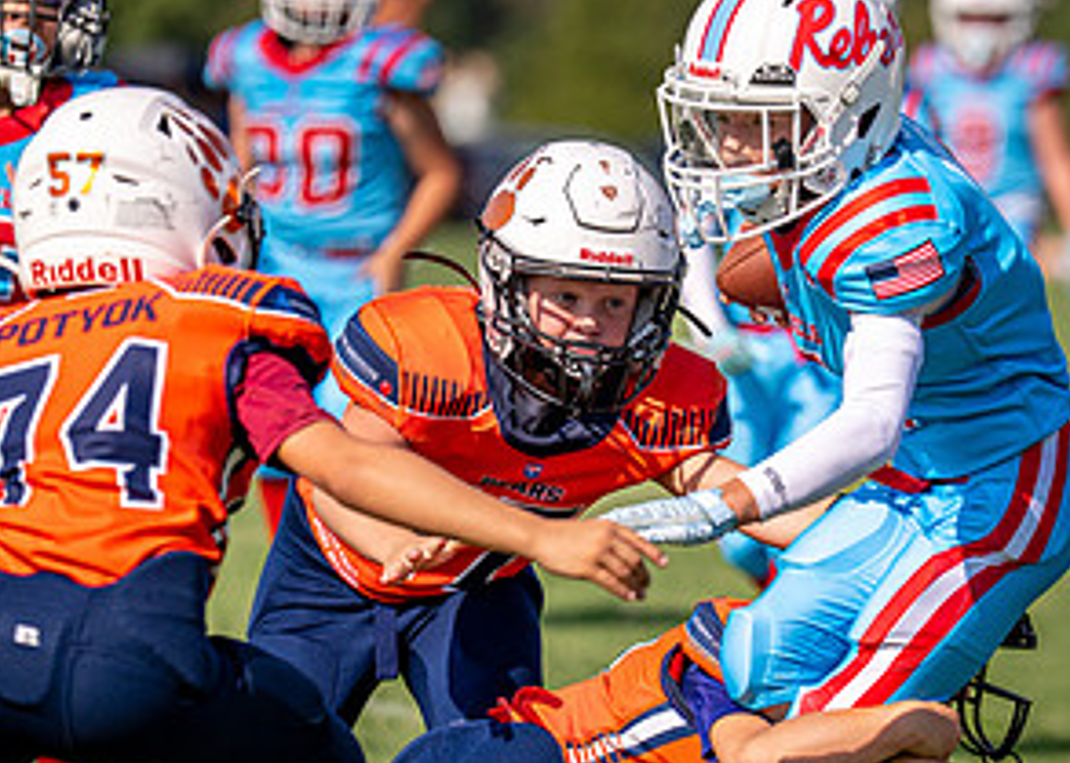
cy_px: 532
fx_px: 11208
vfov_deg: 3.9
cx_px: 989
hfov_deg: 5.5
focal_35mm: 369
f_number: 2.8
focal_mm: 158
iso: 125
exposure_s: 1/4000
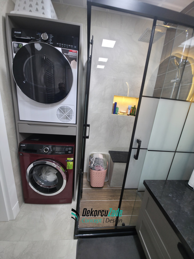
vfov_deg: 106.2
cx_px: 97
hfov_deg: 89.9
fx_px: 97
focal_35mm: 13
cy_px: 130
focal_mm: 2.2
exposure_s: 1/33.3
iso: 100
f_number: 1.9
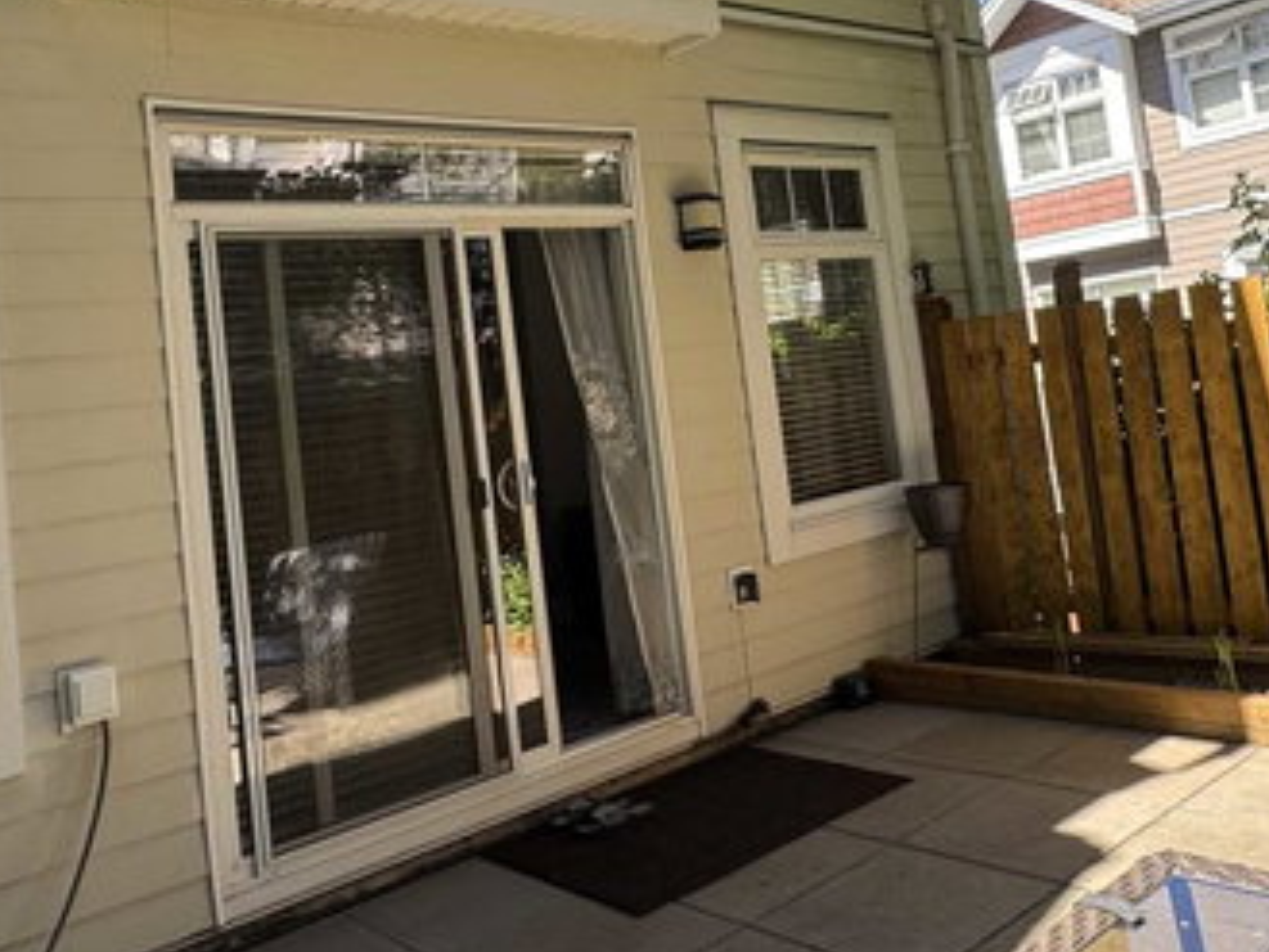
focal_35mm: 34
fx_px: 1247
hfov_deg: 53.6
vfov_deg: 40.9
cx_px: 760
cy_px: 270
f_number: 2.2
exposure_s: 1/307
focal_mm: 2.22
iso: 40
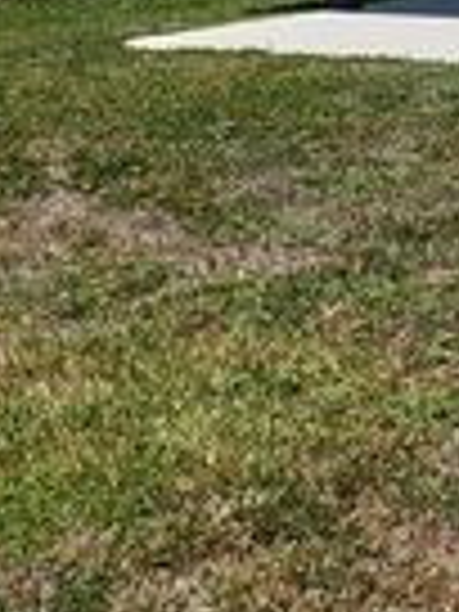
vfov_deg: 20.0
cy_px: -119
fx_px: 1627
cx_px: 990
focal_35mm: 92
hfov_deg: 13.2
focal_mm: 4.6
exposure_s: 1/543
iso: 32
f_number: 1.8
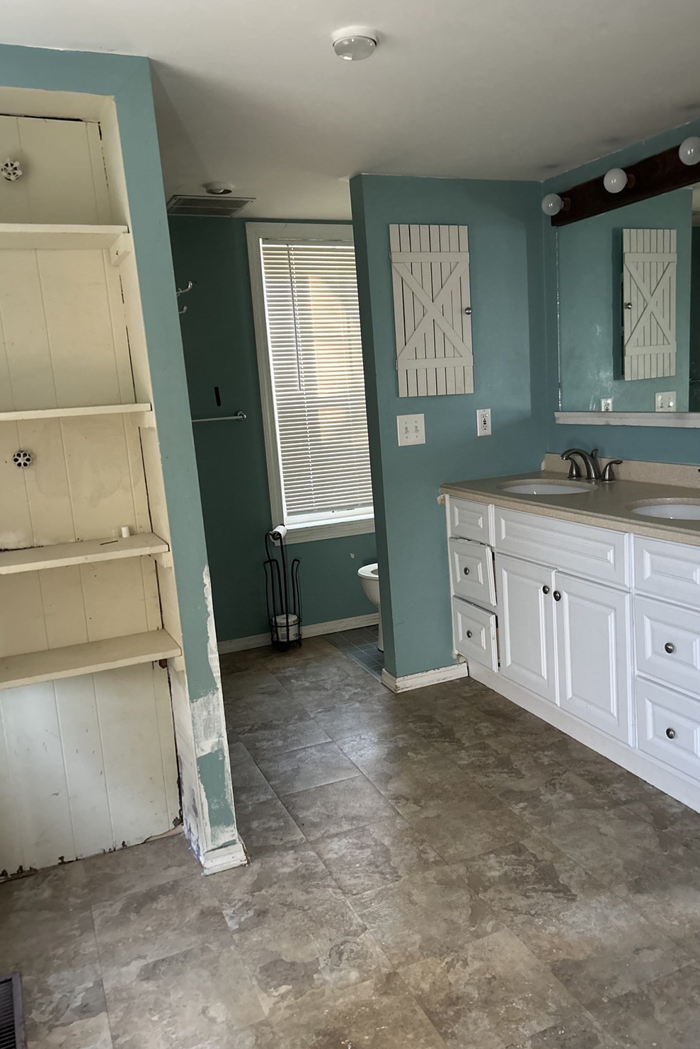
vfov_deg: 65.5
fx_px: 816
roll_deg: +4.0
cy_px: 534
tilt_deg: -8.8
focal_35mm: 28
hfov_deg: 46.3
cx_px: 394
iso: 500
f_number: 1.5
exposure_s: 1/53
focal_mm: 5.7
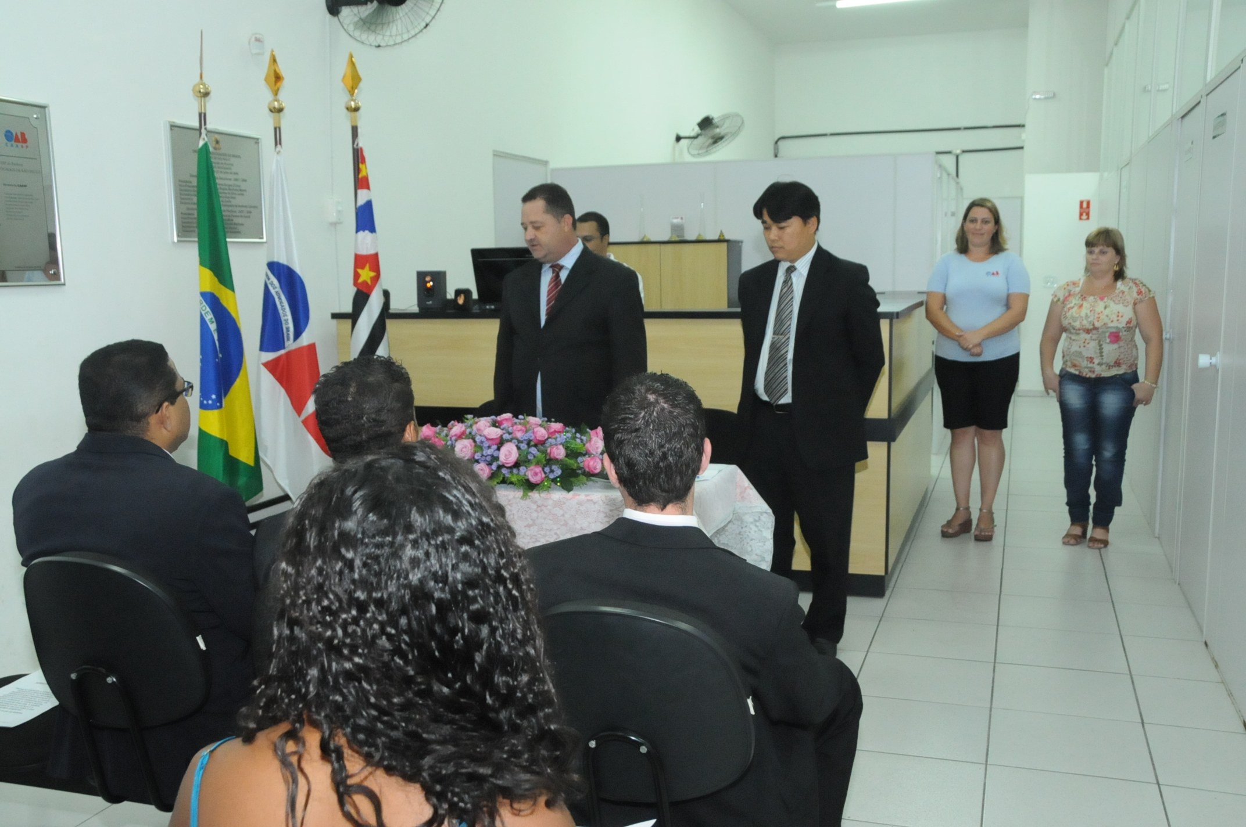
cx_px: 623
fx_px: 1141
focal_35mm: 33
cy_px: 414
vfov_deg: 39.9
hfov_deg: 57.3
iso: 3200
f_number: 6.3
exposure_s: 1/80
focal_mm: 22
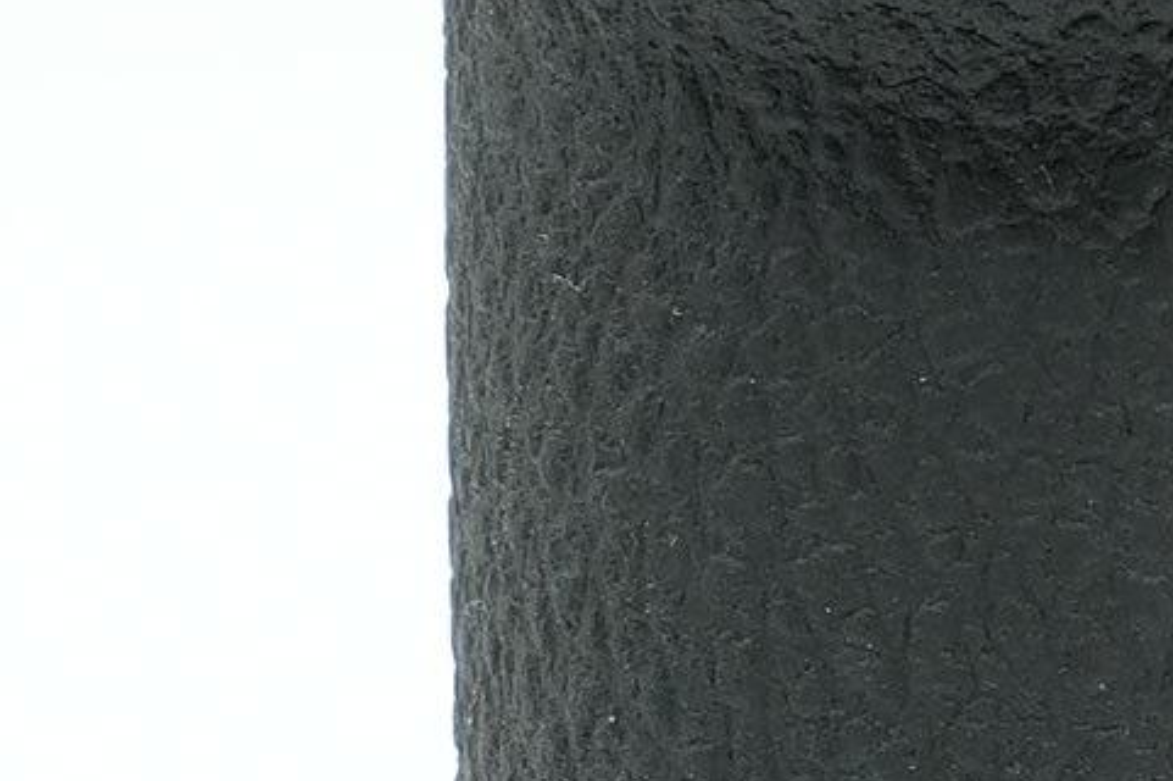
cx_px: 2834
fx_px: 14489
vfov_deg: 3.1
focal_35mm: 445
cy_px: 149
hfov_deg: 4.5
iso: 500
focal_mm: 46
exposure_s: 1/80
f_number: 10
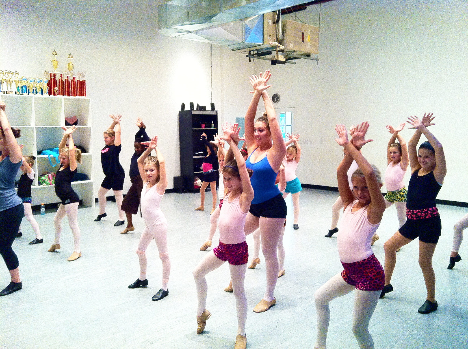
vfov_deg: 40.6
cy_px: 174
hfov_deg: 52.7
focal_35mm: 35
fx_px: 472
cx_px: 234
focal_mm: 3.85
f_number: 2.8
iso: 200
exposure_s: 1/17
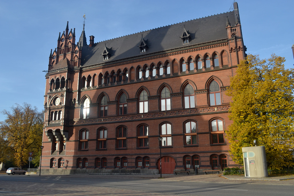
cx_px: 147
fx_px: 245
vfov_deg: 43.6
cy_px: 98
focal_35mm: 30
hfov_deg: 61.9
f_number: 9
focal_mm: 20
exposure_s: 1/250
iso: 200
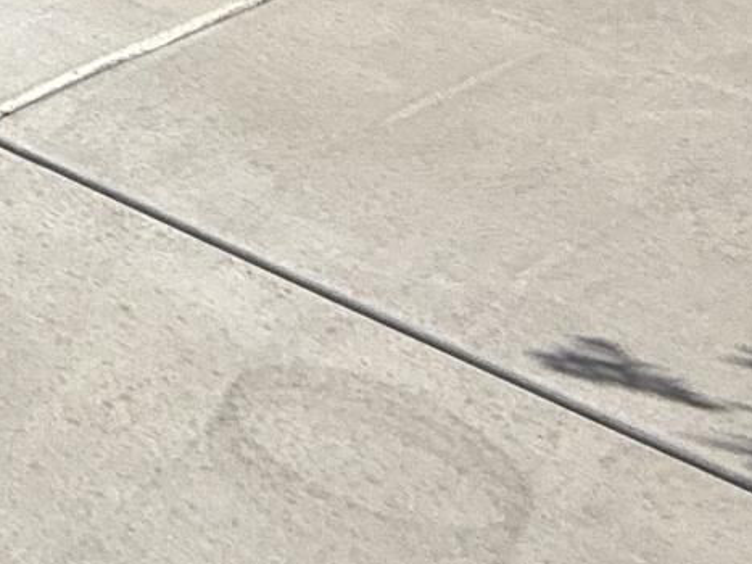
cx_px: -1050
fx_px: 1955
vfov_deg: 13.6
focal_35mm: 90
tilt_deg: -7.7
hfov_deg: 14.4
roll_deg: -0.2
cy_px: -628
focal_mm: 2.22
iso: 50
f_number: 2.2
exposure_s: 1/3289
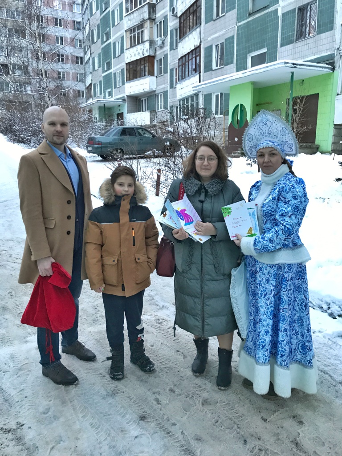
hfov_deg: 49.7
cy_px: 228
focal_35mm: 28
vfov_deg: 63.4
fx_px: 369
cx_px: 171
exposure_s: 1/17
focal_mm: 3.99
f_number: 1.8
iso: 64
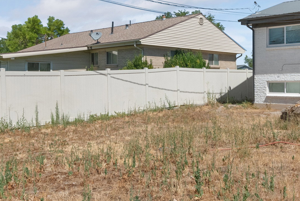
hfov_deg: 42.9
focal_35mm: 44
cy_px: 86
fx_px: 367
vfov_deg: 30.5
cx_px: 229
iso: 1600
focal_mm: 19
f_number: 8
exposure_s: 1/400
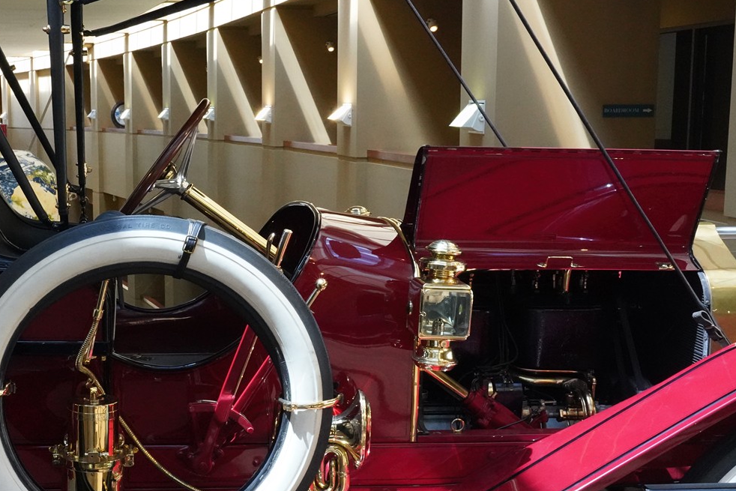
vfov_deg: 23.8
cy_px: 286
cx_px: 199
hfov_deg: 34.4
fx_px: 1165
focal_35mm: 57
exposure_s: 1/100
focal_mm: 28
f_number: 18
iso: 6400
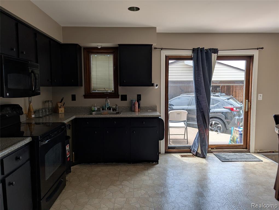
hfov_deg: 71.5
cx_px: 140
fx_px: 194
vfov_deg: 56.9
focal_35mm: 24
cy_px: 105
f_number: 1.68
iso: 17
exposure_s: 1/127
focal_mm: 6.9
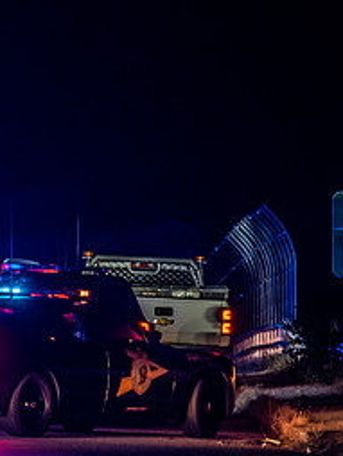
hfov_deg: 2.6
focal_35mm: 580
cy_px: 267
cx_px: -158
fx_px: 7650
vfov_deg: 3.4
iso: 2000
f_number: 5.3
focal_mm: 165
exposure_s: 1/40
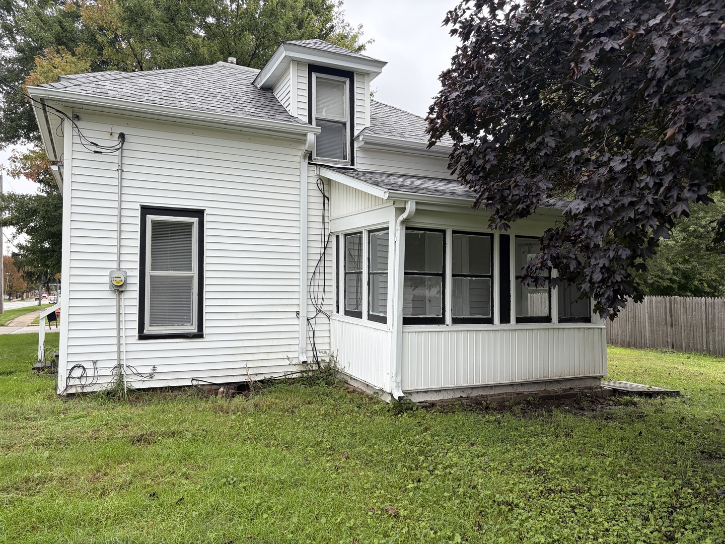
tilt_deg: +4.1
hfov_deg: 67.3
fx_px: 545
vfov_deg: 53.1
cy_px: 272
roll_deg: +1.0
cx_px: 362
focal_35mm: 26
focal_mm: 5.96
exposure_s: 1/1099
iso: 50
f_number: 1.6
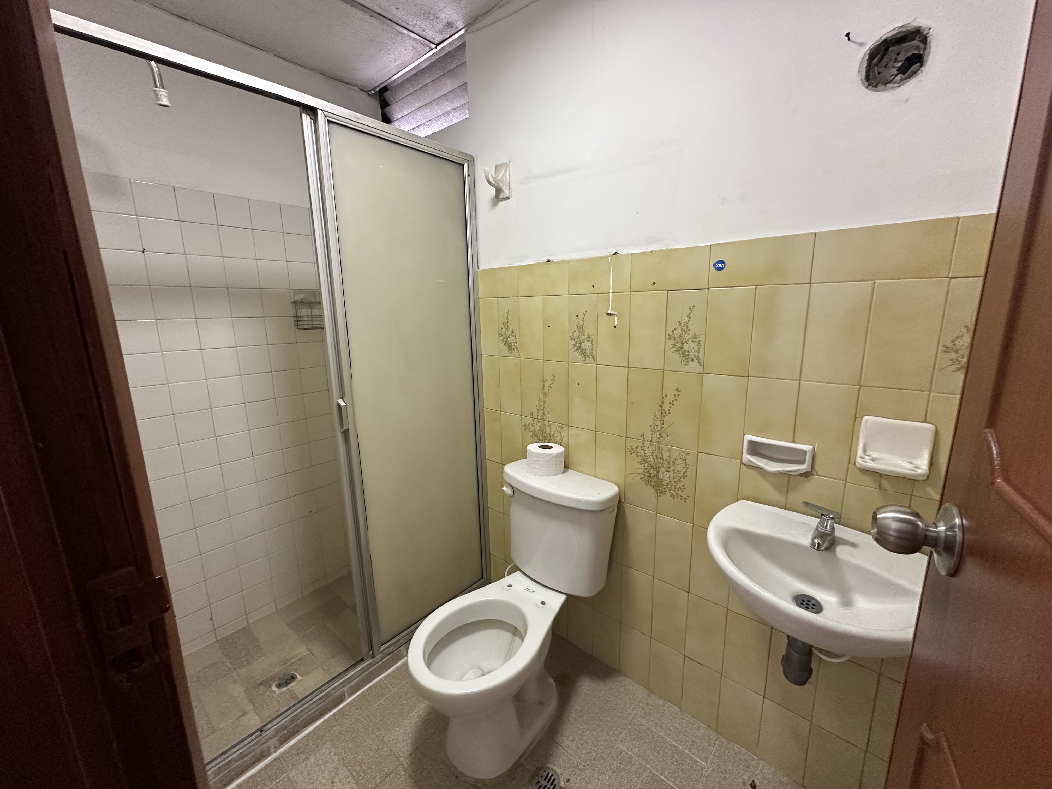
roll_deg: +0.9
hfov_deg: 102.1
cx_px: 526
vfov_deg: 85.7
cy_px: 394
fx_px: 425
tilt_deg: -11.3
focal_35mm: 14
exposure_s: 1/120
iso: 320
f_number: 2.2
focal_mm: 2.22
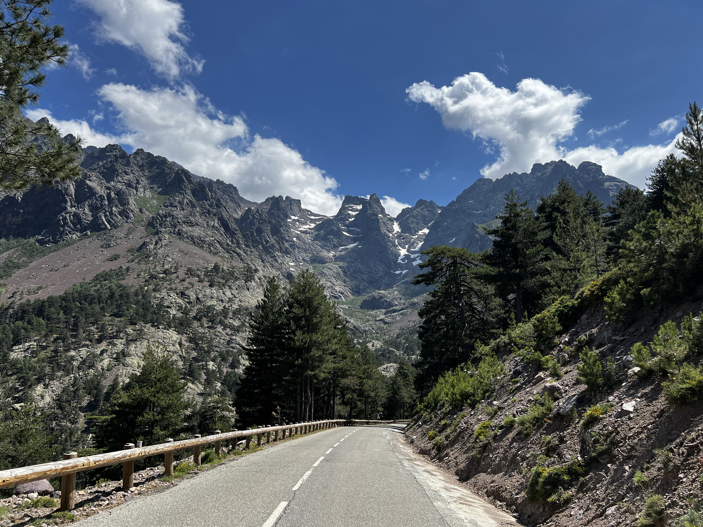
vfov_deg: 53.1
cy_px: 264
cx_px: 352
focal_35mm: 26
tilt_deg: +11.1
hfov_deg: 67.3
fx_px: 528
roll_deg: -0.2
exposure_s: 1/5076
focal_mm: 5.7
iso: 50
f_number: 1.5
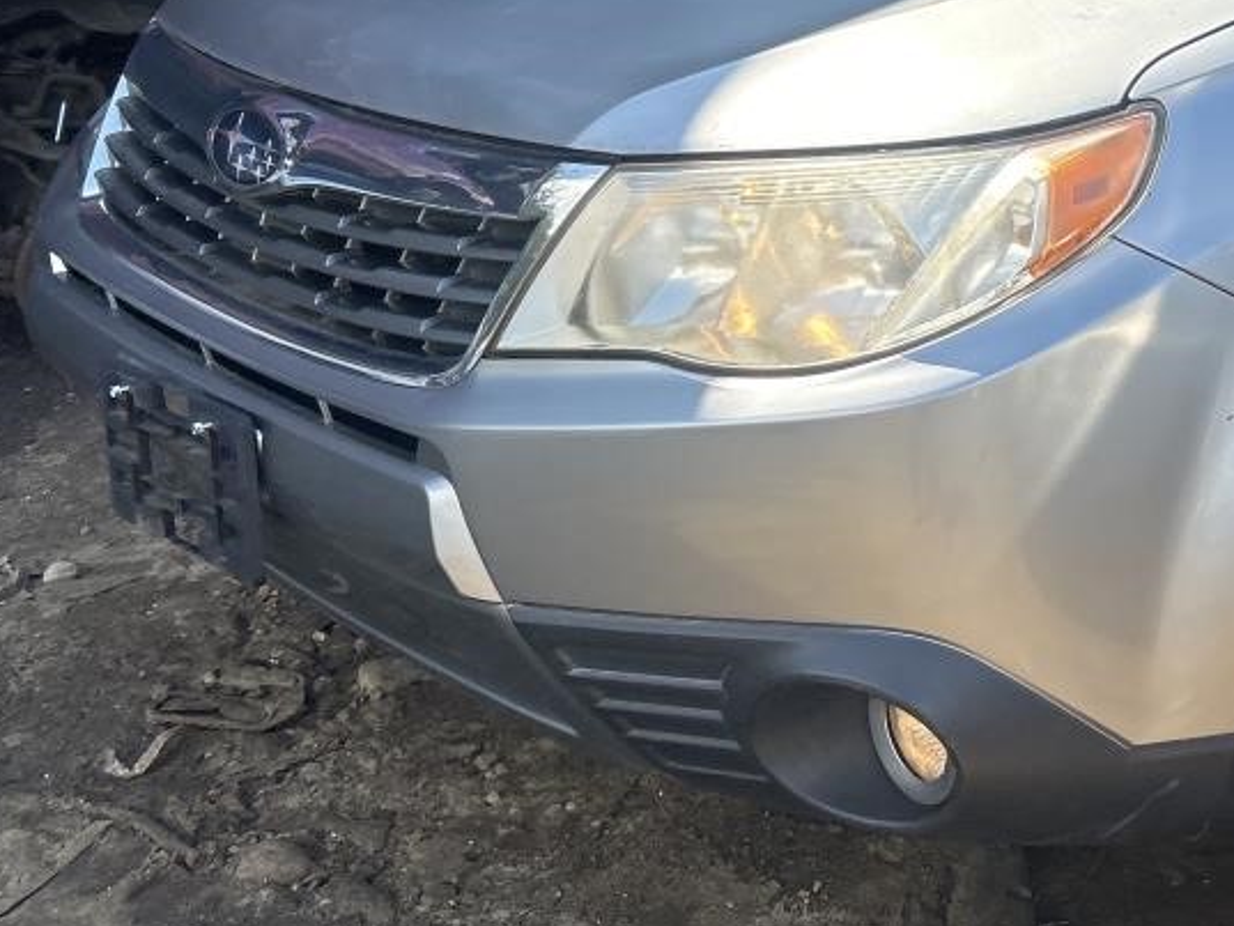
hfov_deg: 28.7
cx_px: 1308
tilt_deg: -17.2
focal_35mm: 62
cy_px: 131
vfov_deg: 23.2
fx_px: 2211
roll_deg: +3.2
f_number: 1.5
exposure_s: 1/1068
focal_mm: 5.7
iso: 50
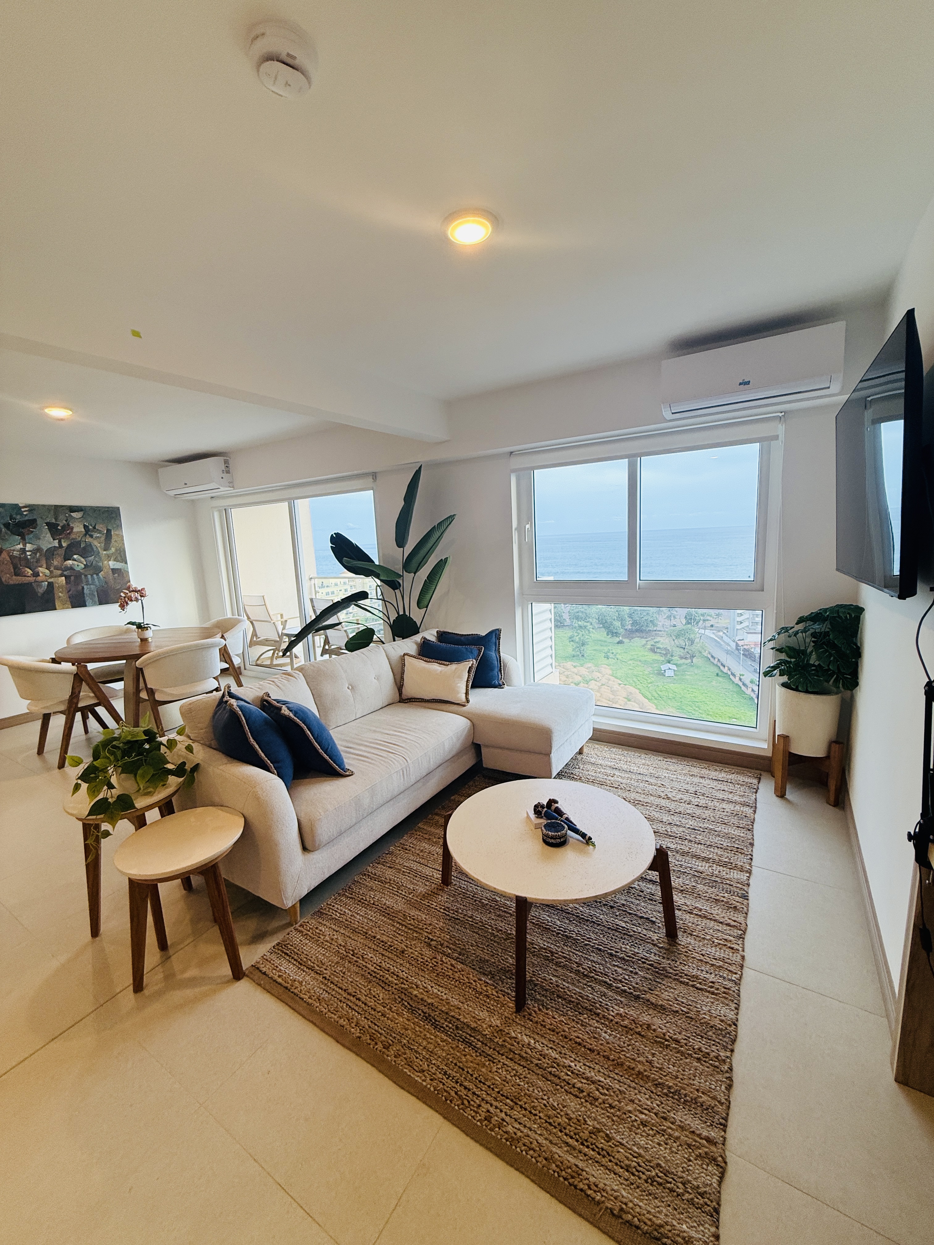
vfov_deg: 102.1
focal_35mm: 14
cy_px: 622
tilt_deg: -8.2
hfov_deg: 85.7
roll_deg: +2.4
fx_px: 504
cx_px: 467
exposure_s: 1/120
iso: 80
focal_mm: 2.22
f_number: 2.2
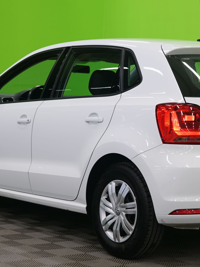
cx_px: 132
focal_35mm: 99
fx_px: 763
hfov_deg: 14.9
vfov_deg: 19.8
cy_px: 122
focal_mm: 51
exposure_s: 1/10
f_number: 5
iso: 400
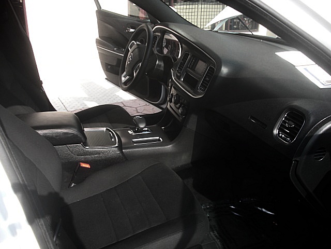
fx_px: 344
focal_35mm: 36
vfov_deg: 39.7
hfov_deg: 51.4
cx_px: 166
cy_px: 124
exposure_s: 1/200
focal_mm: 6.3
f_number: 2.8
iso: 50
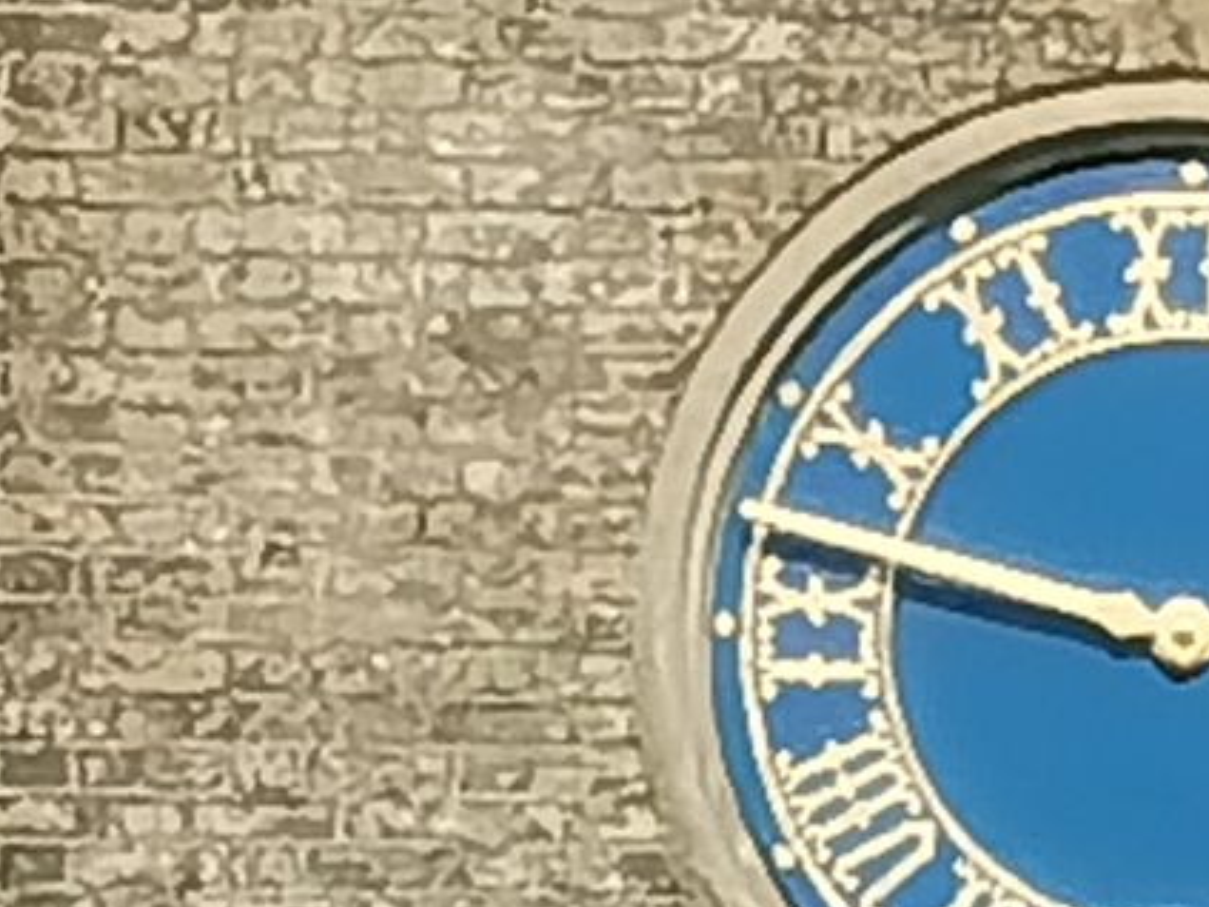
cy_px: 839
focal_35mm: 1914
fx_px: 66848
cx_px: 1041
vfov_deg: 0.8
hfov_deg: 1.0
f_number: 3.4
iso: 50
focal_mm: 14.46
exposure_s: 1/1290
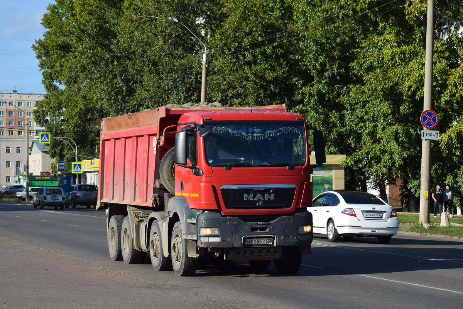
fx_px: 926
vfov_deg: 18.9
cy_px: 154
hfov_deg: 28.1
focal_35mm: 72
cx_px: 232
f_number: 5.6
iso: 200
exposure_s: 1/1000
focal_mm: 48
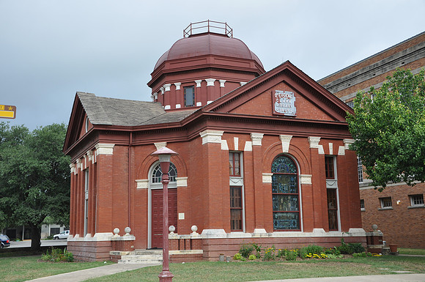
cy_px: 141
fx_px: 531
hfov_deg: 43.7
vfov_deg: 29.8
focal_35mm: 45
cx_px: 212
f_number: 6.3
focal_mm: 30
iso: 200
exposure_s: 1/160
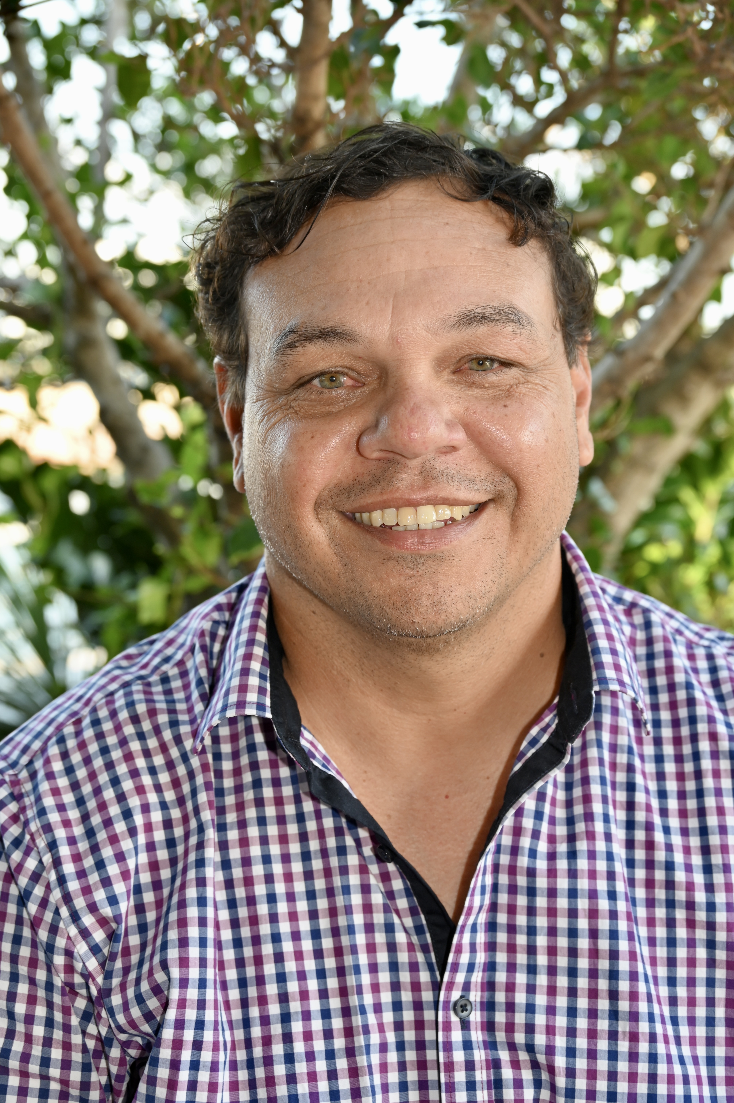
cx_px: 367
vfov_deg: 32.4
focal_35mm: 62
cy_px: 552
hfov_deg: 21.9
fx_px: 1899
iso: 220
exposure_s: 1/60
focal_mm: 62
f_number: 6
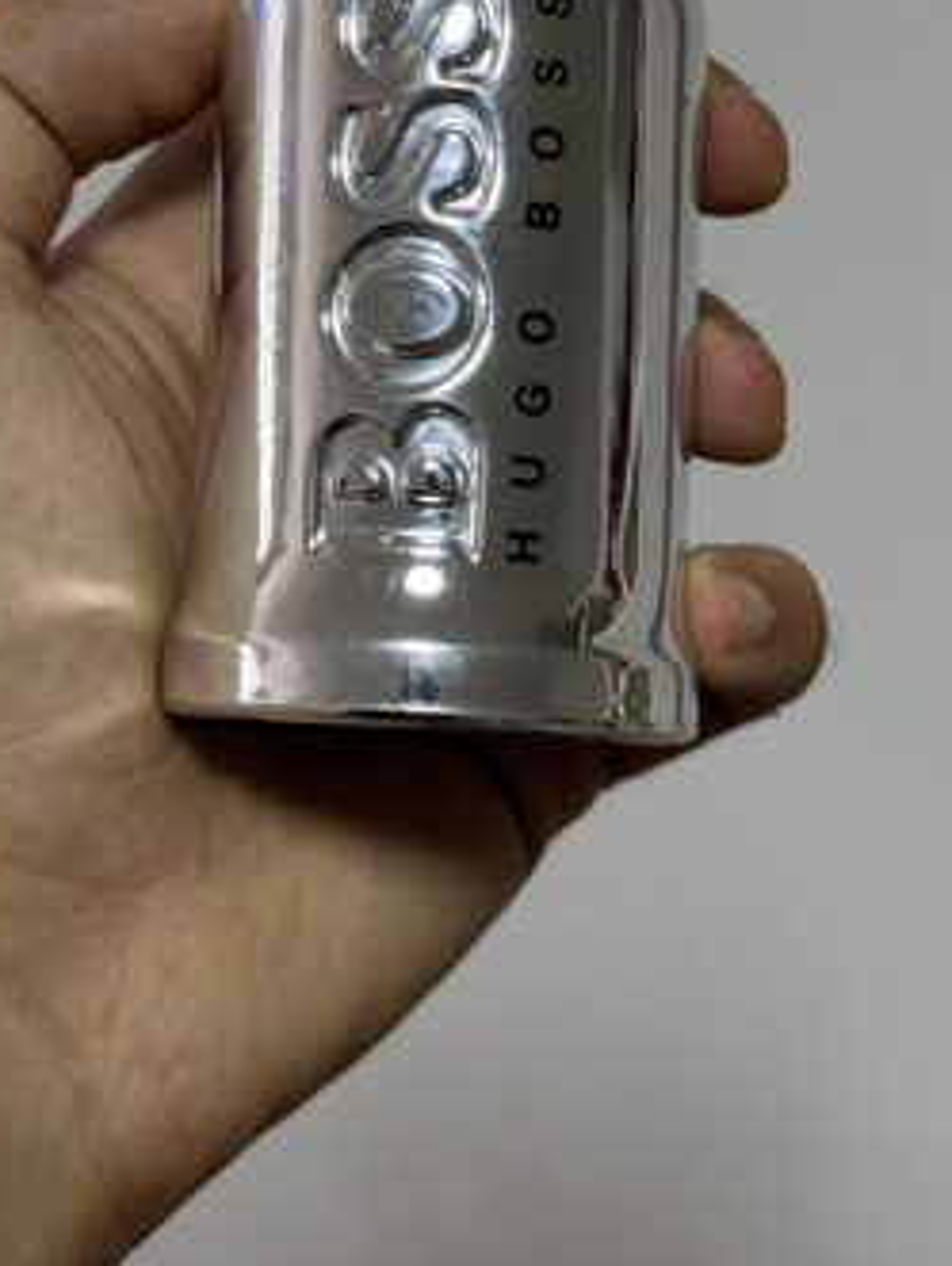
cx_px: 466
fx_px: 3038
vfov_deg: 23.1
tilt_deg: -20.2
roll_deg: -3.6
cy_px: 197
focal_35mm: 83
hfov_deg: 17.8
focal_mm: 6.76
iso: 64
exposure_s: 1/50
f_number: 1.78
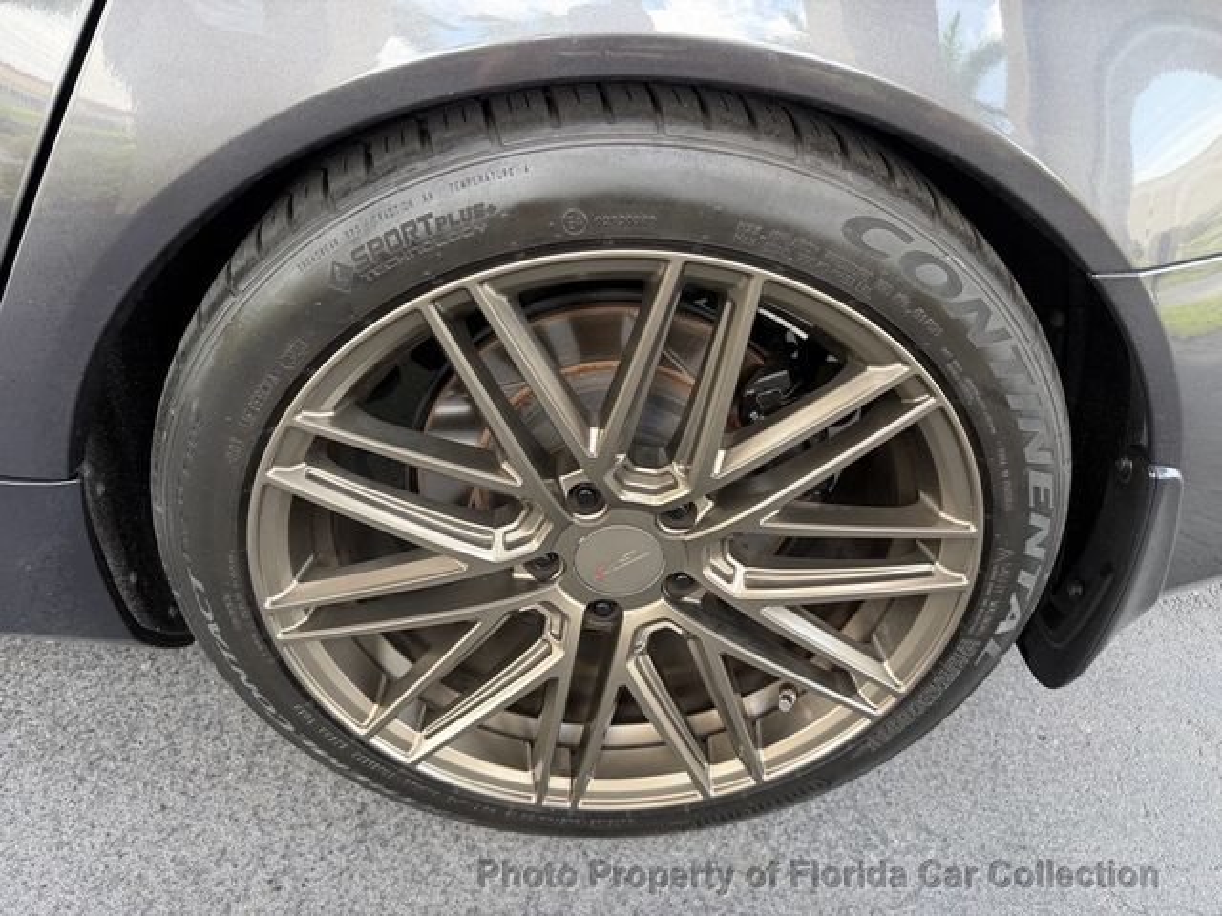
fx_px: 847
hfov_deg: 71.6
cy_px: 458
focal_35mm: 24
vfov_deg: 56.8
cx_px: 611
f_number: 1.78
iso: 125
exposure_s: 1/121
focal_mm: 6.76
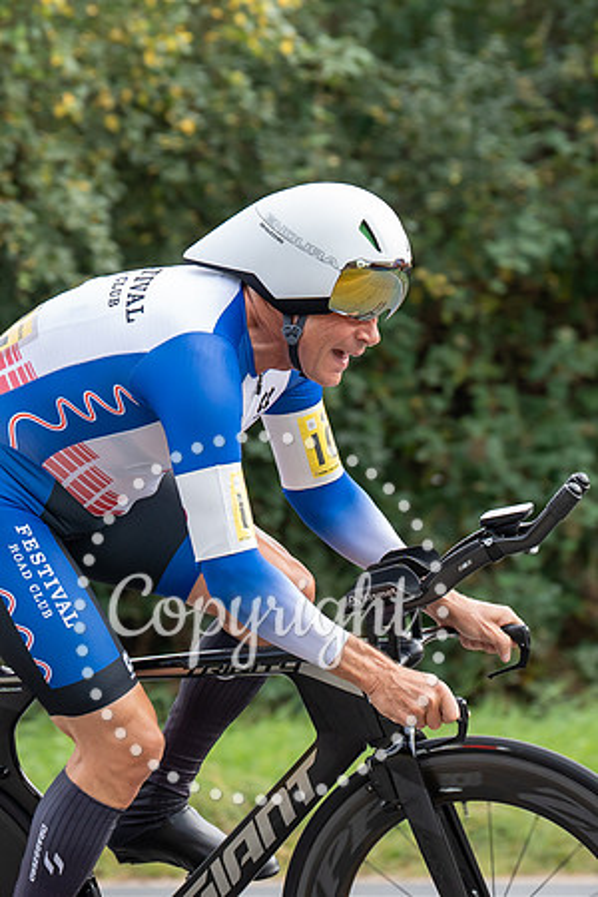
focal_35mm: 222
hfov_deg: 6.2
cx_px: 245
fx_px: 5532
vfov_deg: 9.3
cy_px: 395
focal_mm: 97
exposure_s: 1/1000
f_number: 4
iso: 640
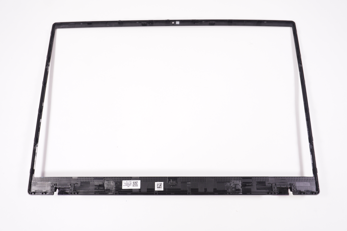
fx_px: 303
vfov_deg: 41.6
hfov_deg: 59.5
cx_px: 174
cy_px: 116
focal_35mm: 32
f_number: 5.6
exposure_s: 1/250
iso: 640
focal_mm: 21
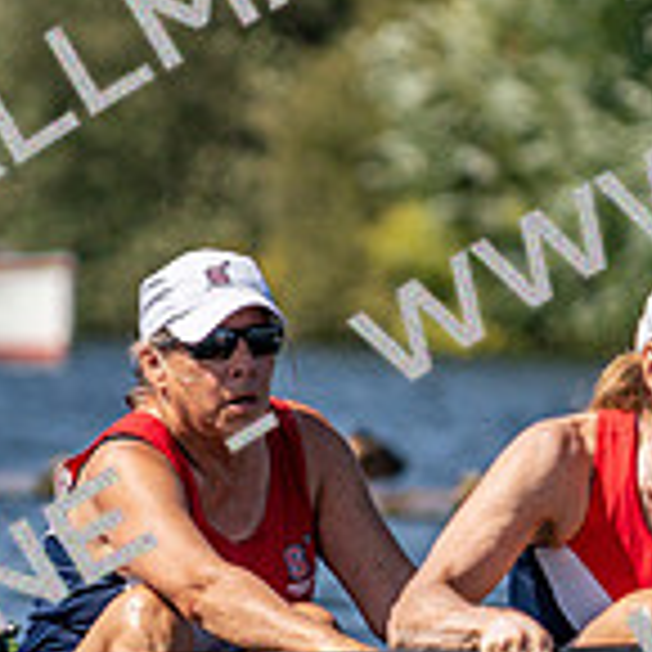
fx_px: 19861
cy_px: 456
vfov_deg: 1.9
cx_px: 22
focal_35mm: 932
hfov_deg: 1.9
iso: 200
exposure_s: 1/2000
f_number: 5.6
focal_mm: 275
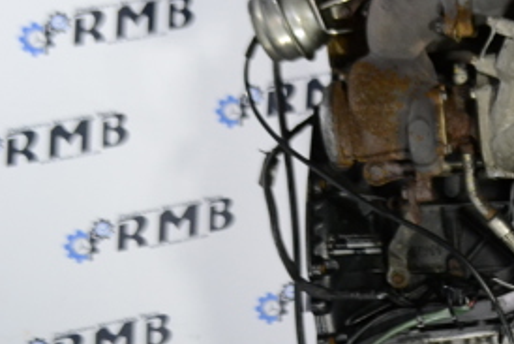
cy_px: 115
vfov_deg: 17.7
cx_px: 589
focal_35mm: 77
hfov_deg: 24.3
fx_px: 1100
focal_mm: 22
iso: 1600
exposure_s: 1/160
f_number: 4
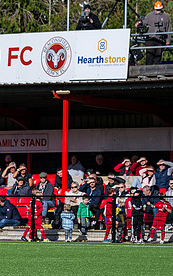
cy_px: 254
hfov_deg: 3.0
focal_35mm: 436
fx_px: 3282
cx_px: -134
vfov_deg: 4.8
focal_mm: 135
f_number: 4
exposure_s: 1/4000
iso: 200
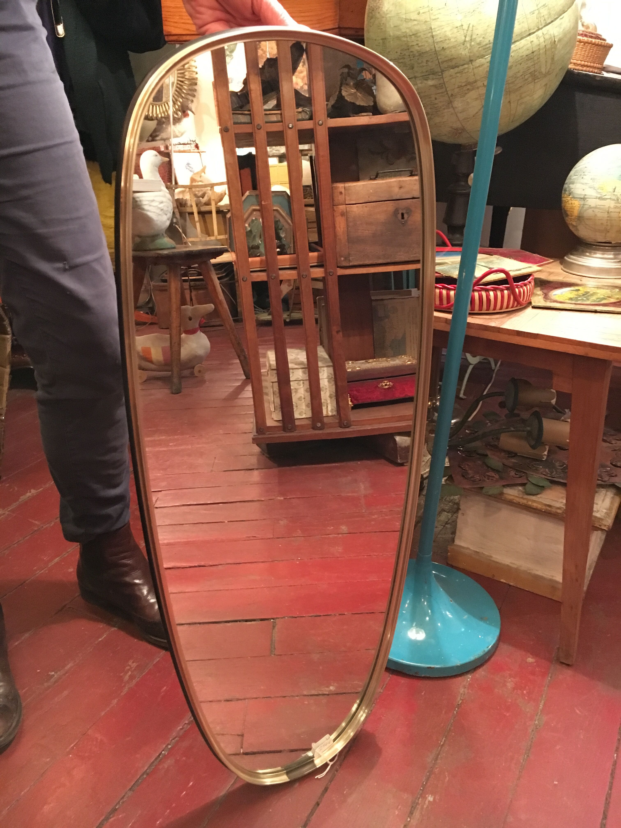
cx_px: 310
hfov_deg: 48.2
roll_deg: -1.5
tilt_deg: -23.6
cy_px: 414
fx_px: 694
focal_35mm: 29
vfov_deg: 61.7
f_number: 2.2
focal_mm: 4.15
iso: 320
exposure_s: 1/17
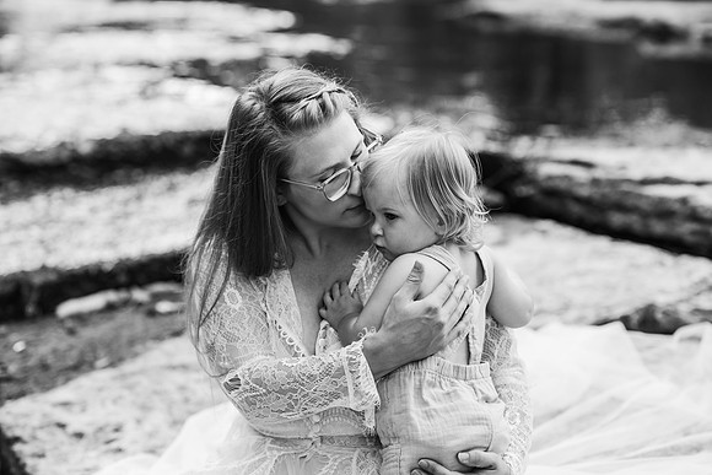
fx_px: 1681
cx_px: 356
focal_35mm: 85
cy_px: 238
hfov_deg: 23.9
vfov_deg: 16.1
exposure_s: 1/800
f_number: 2.8
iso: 500
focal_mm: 85
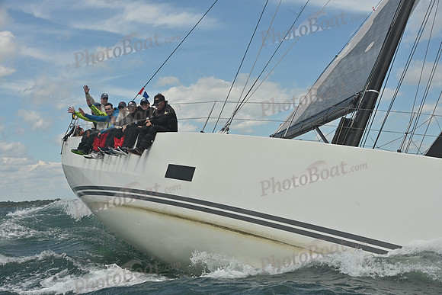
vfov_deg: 19.5
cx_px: 221
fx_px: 860
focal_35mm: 70
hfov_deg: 28.8
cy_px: 148
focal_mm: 70
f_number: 11
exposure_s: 1/1250
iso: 320
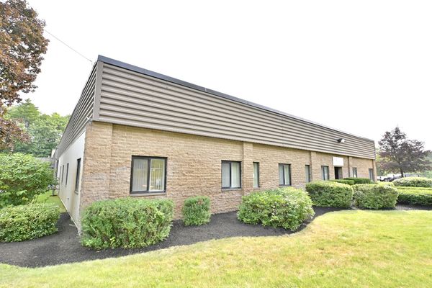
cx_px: 216
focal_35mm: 18
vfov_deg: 67.4
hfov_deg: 90.0
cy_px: 144
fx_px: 216
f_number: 5
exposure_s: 1/200
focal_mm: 12
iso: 250
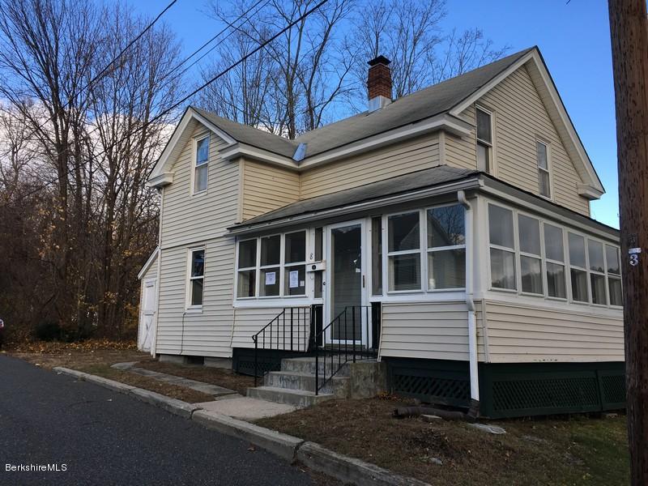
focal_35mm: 29
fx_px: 543
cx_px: 324
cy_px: 243
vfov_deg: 48.2
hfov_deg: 61.7
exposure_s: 1/487
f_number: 2.2
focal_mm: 4.15
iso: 25
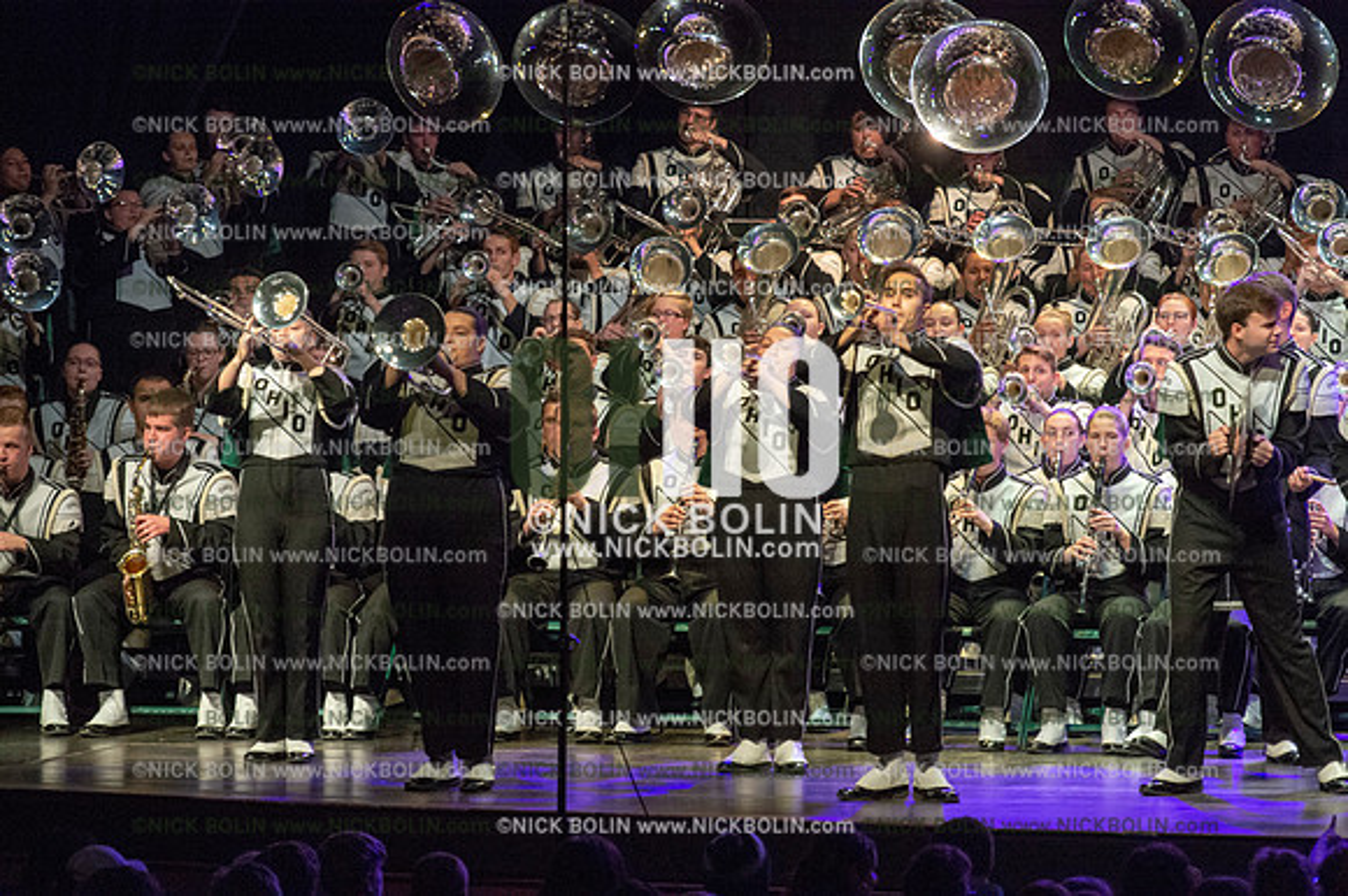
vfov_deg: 6.5
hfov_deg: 9.8
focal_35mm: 210
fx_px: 7859
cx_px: 674
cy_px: 448
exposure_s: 1/400
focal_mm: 210
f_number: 5.6
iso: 8000
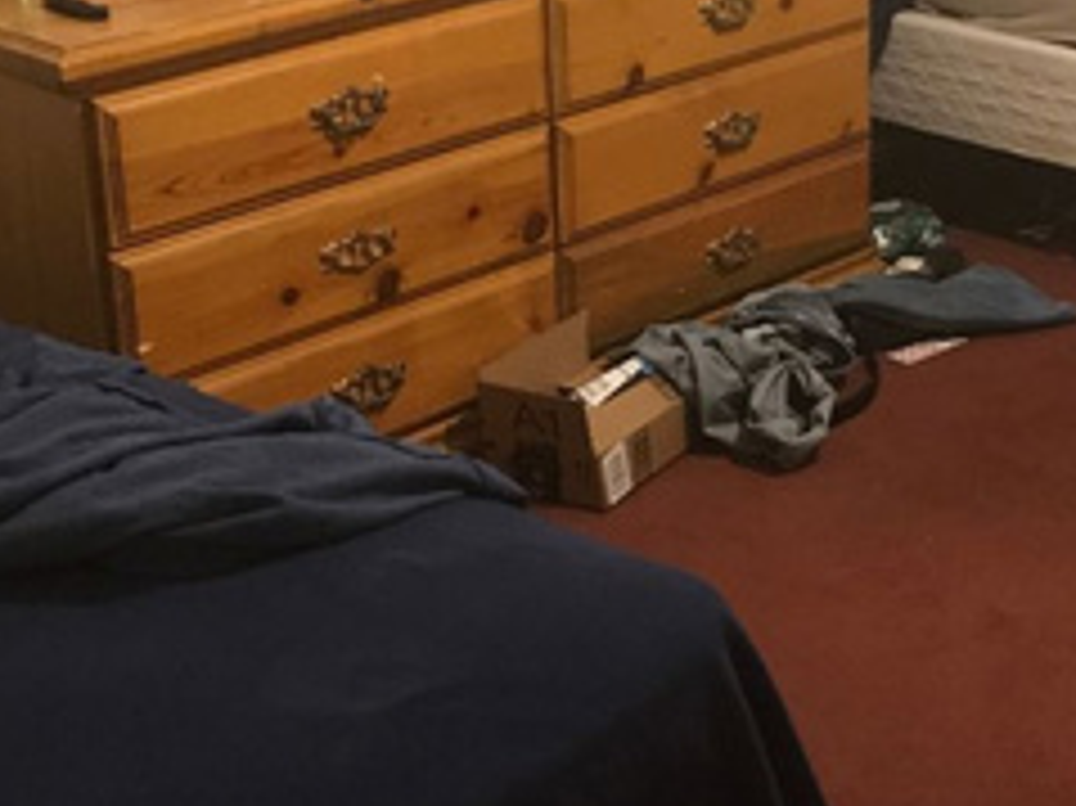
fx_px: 2330
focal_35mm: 75
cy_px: 212
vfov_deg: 19.5
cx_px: 932
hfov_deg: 25.3
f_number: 1.8
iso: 100
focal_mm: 3.99
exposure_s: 1/6
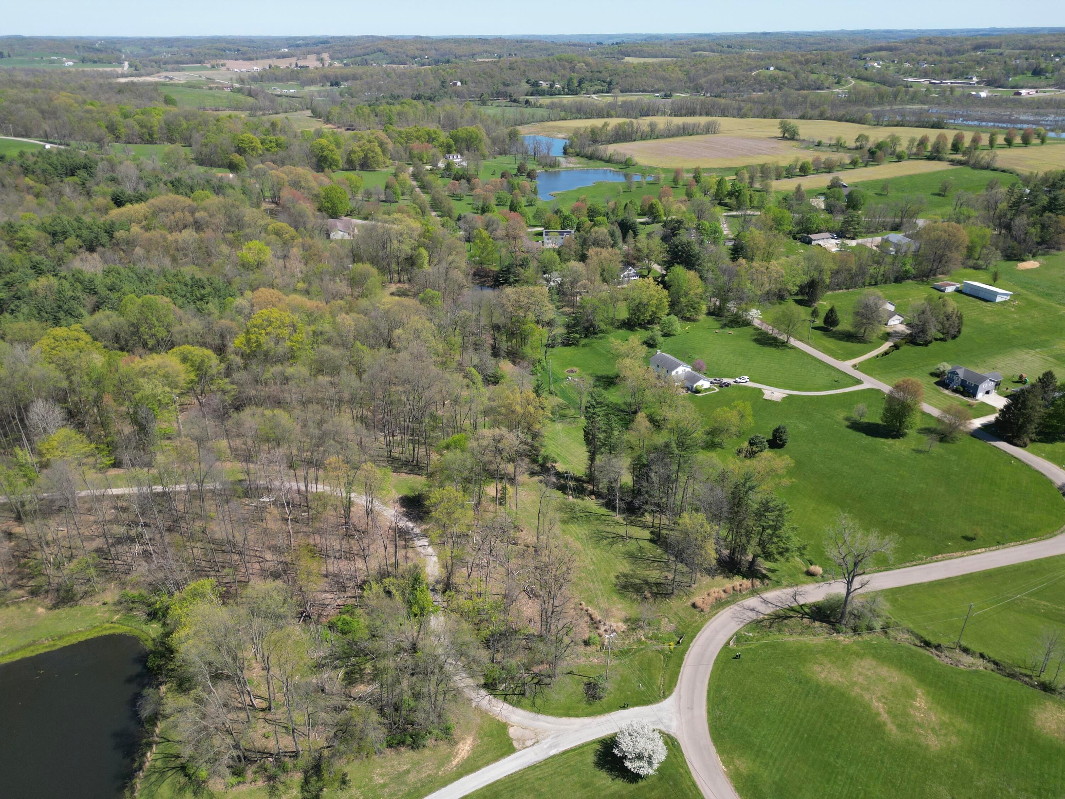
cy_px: 400
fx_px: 738
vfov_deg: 56.8
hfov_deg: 71.6
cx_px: 532
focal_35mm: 24
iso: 110
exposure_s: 1/2000
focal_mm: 6.72
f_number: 1.7
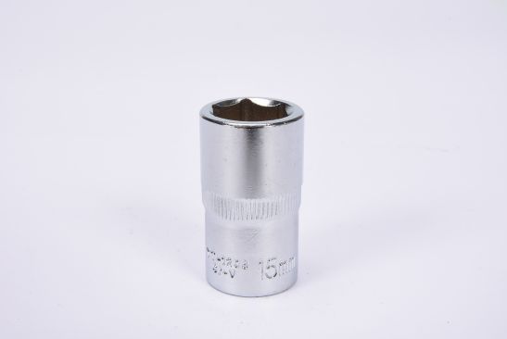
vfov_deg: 18.2
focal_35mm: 75
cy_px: 170
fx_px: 1057
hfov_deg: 27.0
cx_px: 254
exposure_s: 1/125
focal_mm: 50
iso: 250
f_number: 18
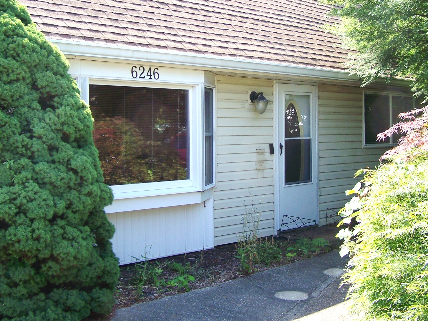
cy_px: 126
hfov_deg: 38.2
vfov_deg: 29.0
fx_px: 618
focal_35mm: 50
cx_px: 225
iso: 64
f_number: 2.8
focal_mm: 6.3
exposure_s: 1/200
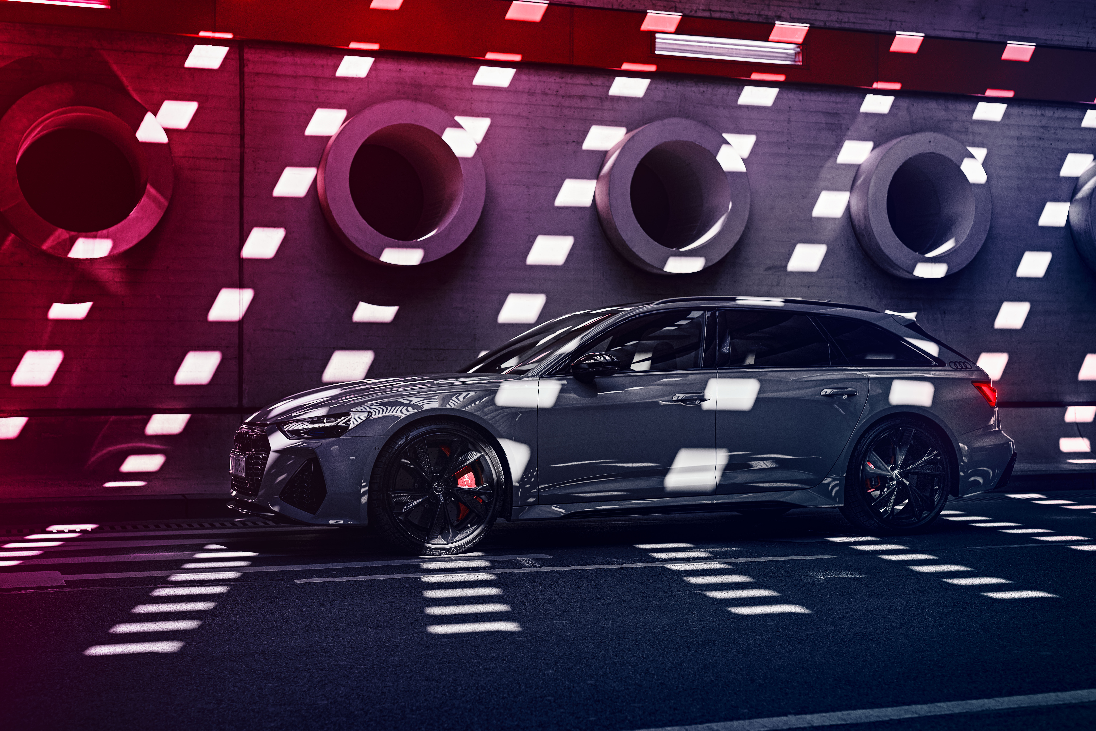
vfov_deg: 27.0
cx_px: 548
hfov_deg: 39.6
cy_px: 366
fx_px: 1522
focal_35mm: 50
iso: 500
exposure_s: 1/320
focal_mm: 50
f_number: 4
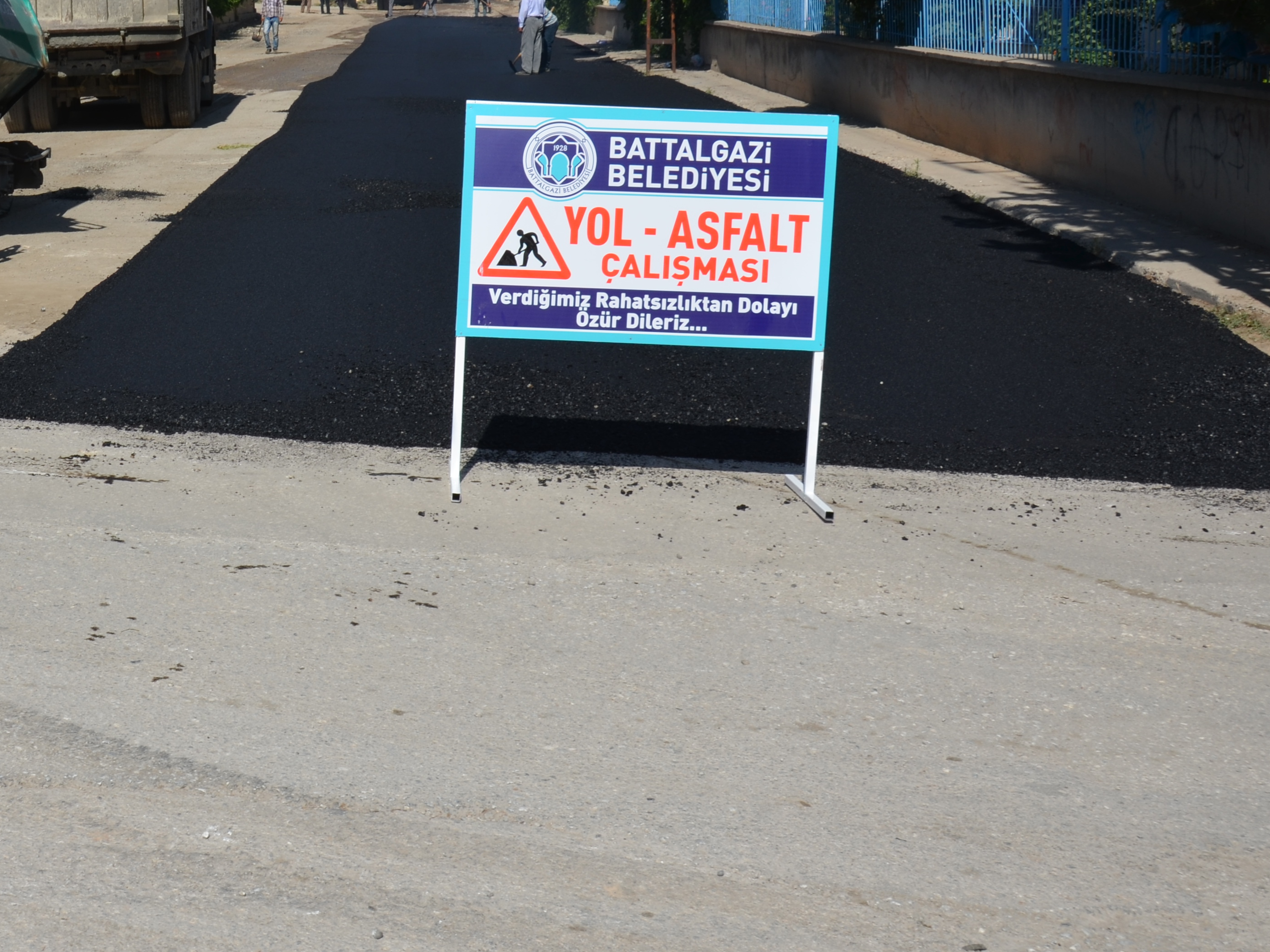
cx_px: 177
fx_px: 2054
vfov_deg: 25.8
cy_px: 233
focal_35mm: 56
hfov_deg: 32.9
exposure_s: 1/250
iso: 100
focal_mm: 22
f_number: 11
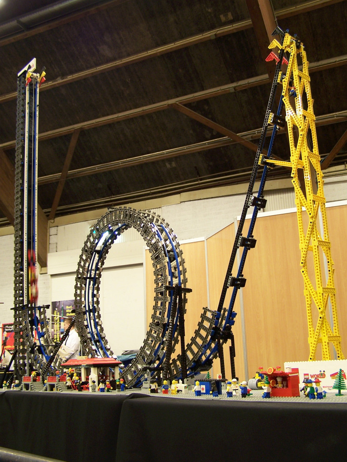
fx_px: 508
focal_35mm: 38
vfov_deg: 49.0
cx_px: 174
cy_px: 231
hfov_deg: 37.7
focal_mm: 6.3
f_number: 2.8
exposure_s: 1/2
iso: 80
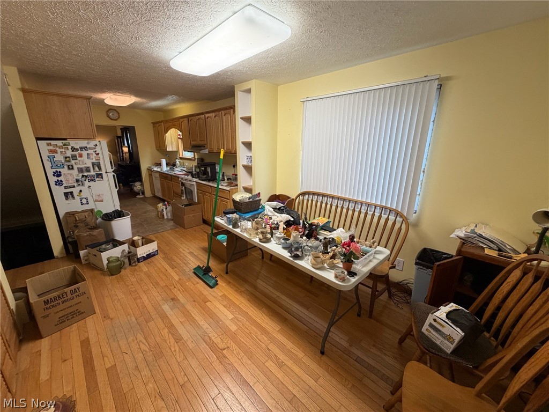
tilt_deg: -15.4
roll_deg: -0.6
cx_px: 274
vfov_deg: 85.7
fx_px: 222
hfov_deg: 102.1
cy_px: 206
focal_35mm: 14
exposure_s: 1/60
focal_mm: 2.22
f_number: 2.2
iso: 250
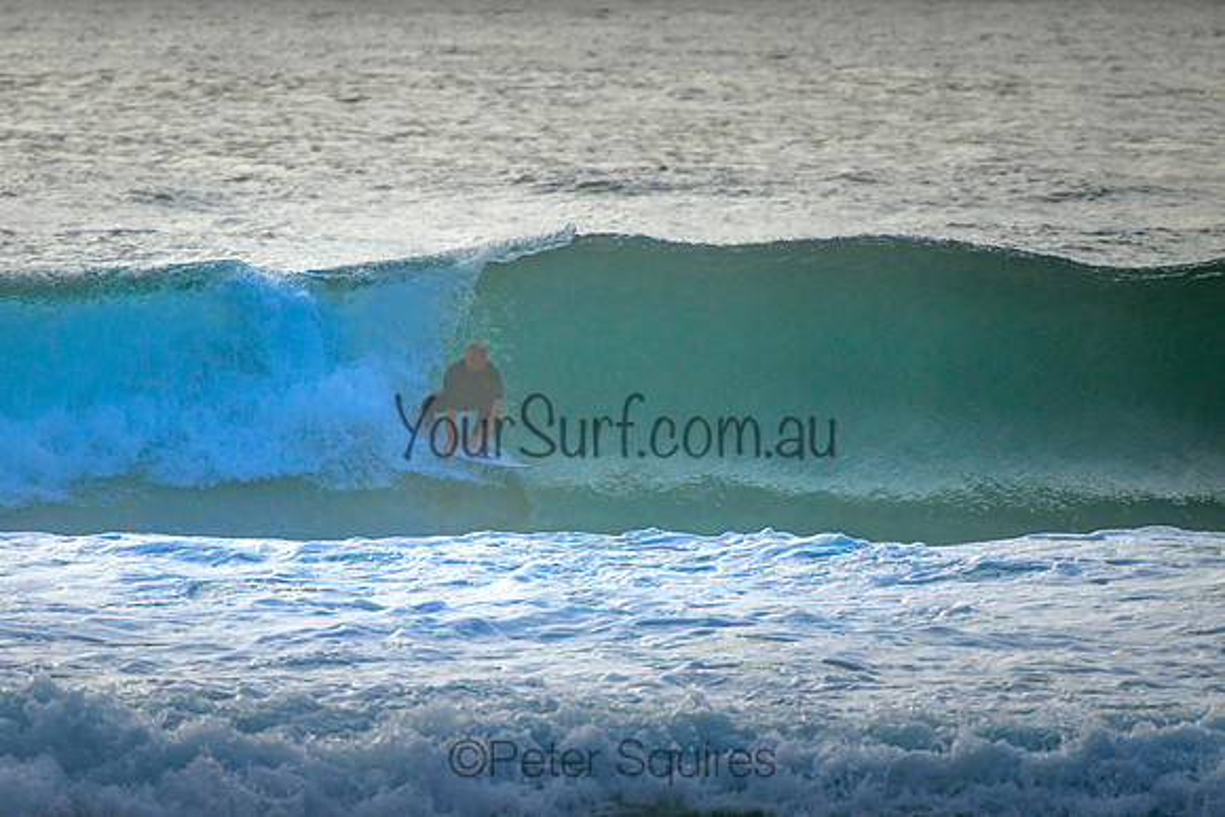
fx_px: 18712
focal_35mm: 550
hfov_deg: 3.7
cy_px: 403
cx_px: 468
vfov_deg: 2.5
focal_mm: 400
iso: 800
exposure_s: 1/2000
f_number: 5.6
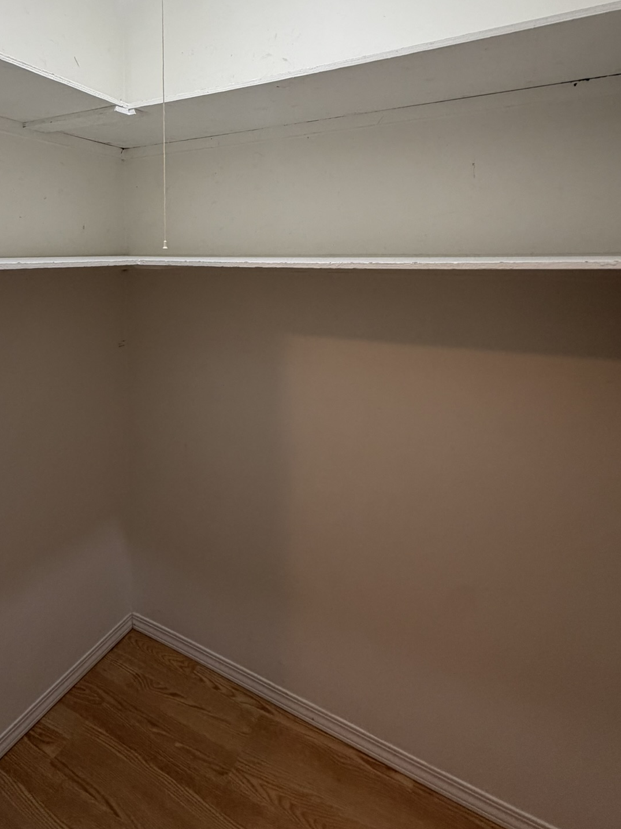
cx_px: 257
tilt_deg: -0.1
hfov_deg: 65.5
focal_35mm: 20
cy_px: 257
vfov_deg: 78.3
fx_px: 479
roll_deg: -1.3
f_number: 2.2
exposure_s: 1/120
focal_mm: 2.22
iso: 250
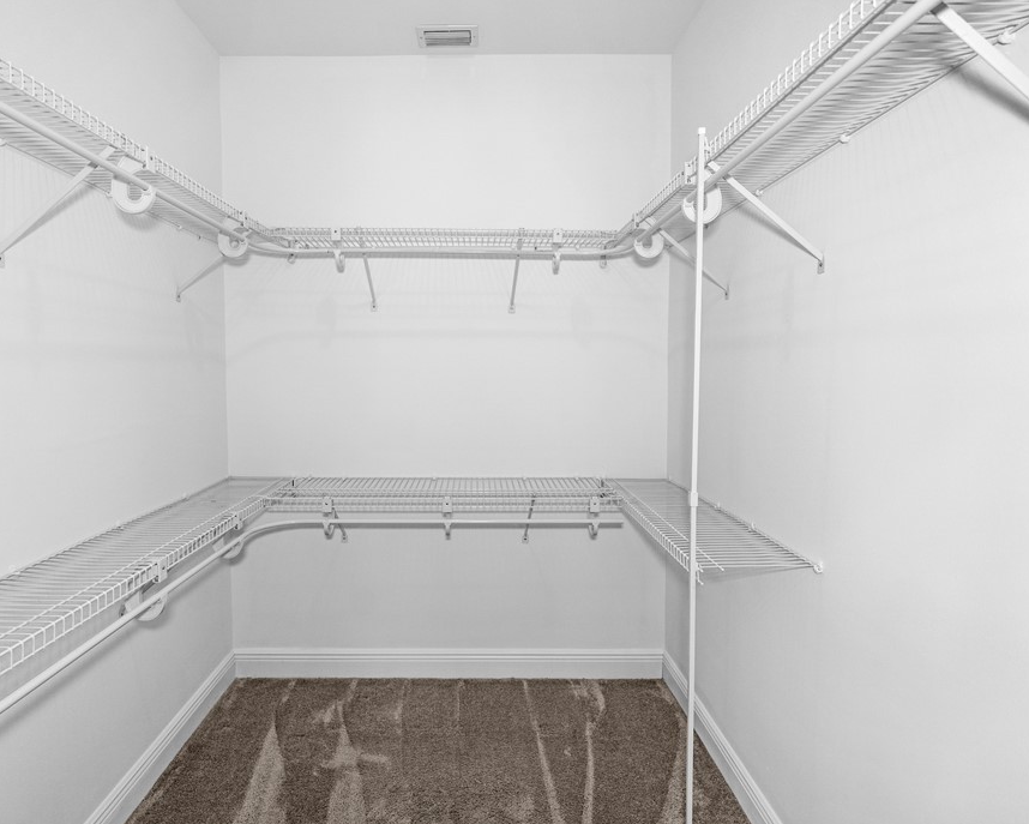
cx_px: 476
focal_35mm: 19
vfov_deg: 70.8
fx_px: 579
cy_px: 393
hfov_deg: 83.1
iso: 640
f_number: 4
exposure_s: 1/160
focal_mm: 16
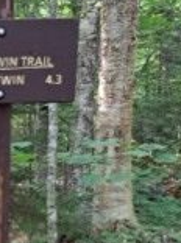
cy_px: 280
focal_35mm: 89
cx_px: -144
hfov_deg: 14.5
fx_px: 624
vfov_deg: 20.8
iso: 250
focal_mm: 5.23
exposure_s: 1/60
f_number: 1.8
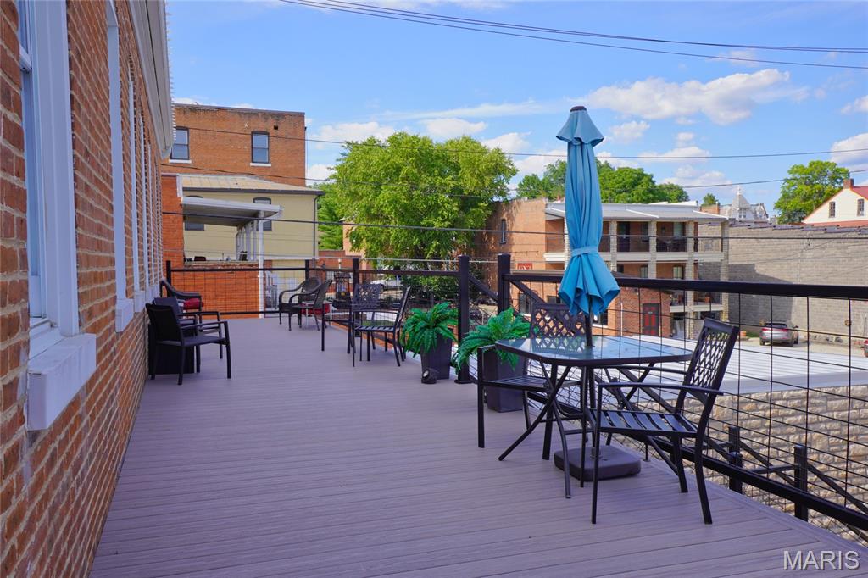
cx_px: 434
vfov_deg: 43.6
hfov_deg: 61.9
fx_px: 723
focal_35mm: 30
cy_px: 289
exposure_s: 1/125
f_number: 8
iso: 100
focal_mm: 20
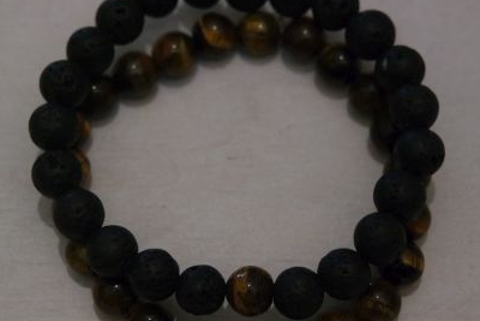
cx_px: 221
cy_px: 189
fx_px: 1200
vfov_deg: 15.2
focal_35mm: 90
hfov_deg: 22.6
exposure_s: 1/60
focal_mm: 39
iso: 3200
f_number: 5
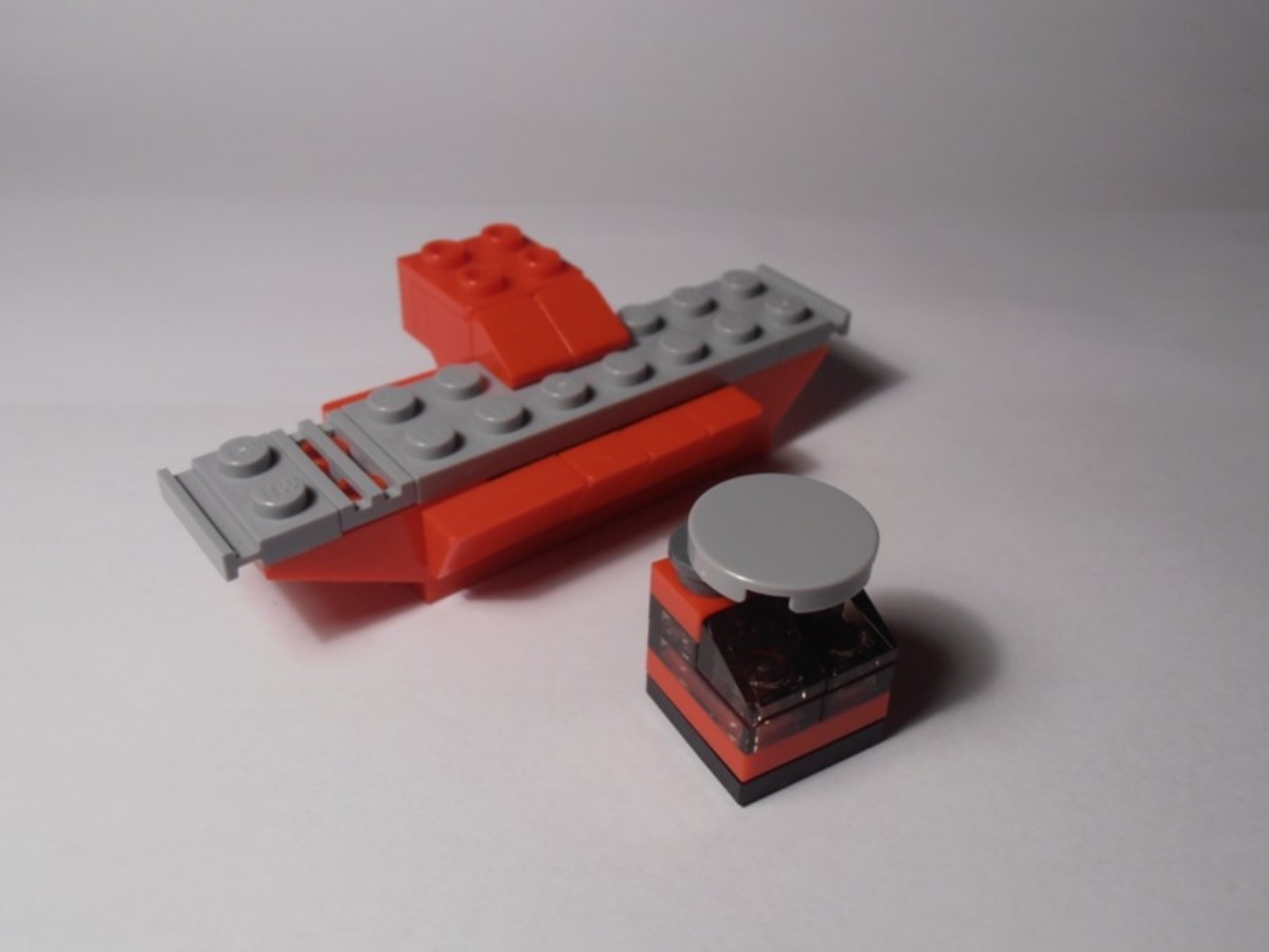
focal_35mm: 37
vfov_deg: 38.7
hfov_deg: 50.1
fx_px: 1356
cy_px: 476
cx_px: 634
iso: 80
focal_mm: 6.61
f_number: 3.9
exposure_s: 1/40
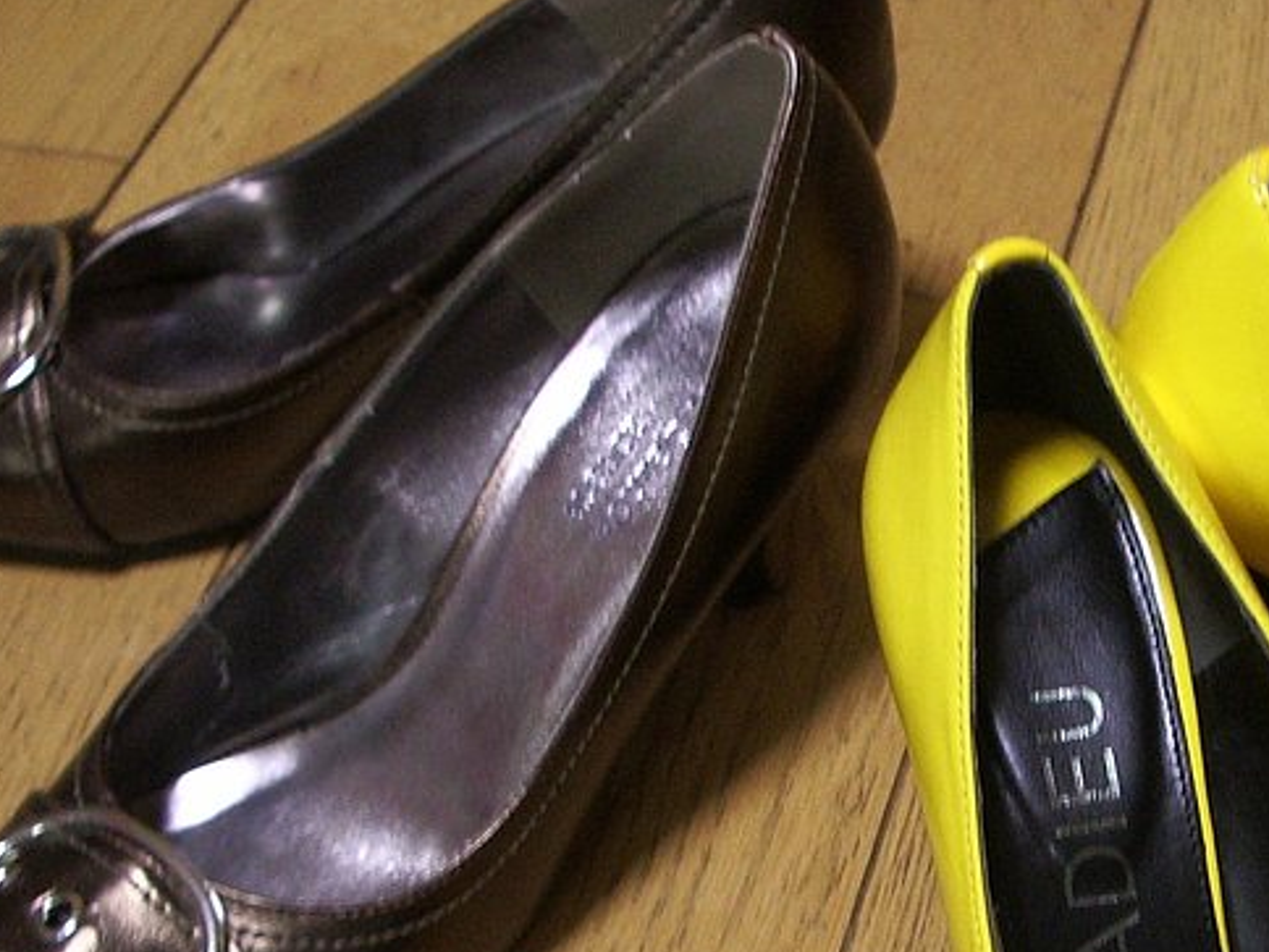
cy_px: 771
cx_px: 988
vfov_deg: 19.7
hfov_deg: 25.9
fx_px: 2713
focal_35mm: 74
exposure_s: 1/15
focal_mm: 5.8
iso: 200
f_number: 2.6
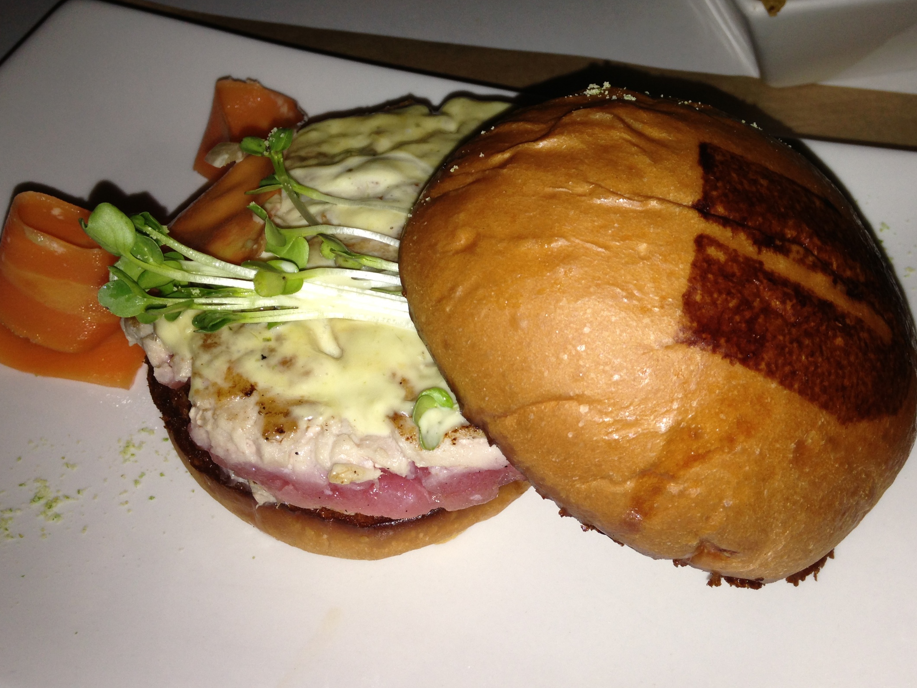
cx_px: 500
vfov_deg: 36.8
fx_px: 1033
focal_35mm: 39
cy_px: 324
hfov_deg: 47.8
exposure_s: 1/81
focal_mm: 4.13
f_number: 2.4
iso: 50
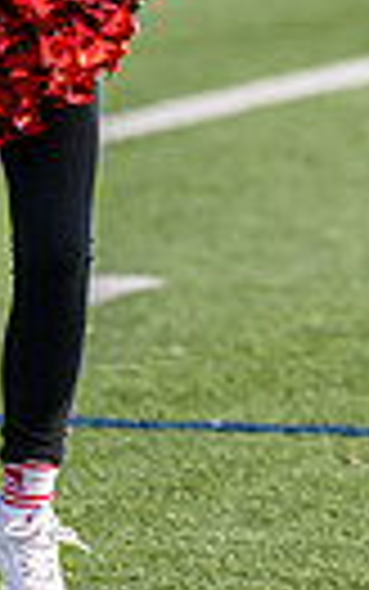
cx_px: 94
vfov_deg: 3.0
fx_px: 11363
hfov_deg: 1.9
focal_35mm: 707
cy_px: -180
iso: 250
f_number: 2.8
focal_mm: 136
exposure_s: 1/2500
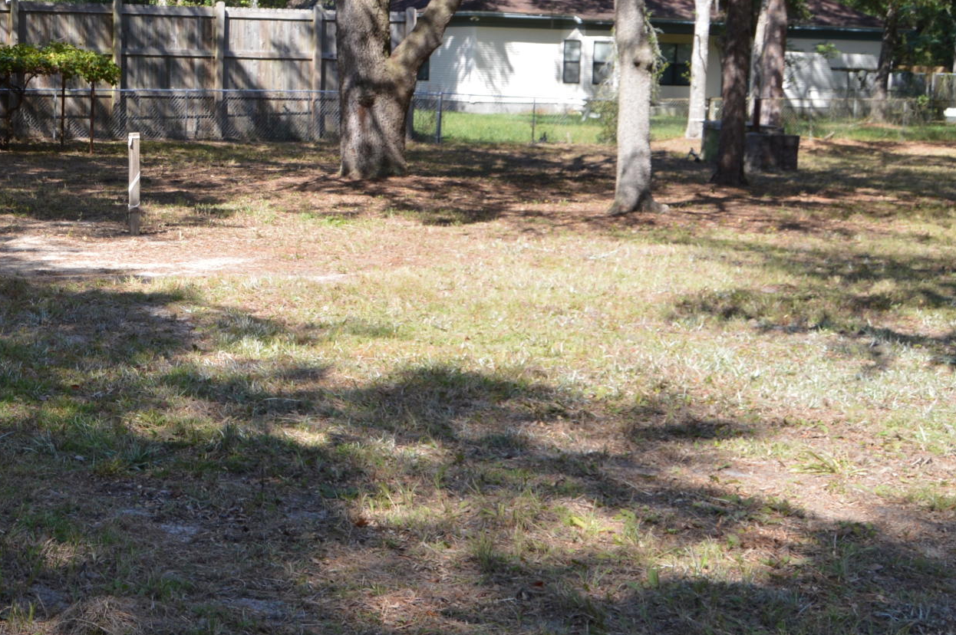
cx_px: -51
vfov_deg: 20.7
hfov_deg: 28.6
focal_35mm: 65
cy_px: 159
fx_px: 1724
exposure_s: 1/160
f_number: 6.3
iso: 100
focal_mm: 18
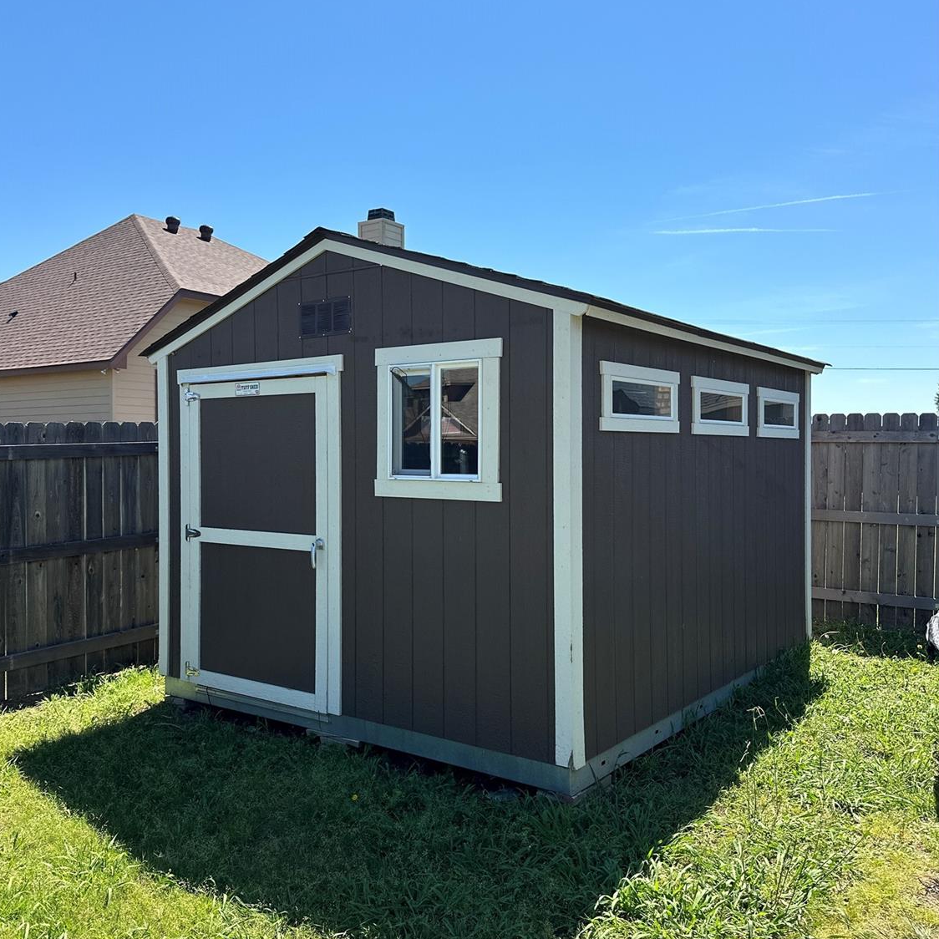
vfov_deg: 55.6
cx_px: 462
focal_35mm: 29
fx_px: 890
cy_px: 463
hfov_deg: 55.6
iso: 80
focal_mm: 6.86
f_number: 1.78
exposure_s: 1/3717
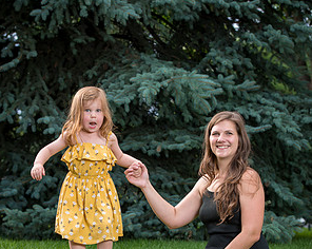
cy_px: 194
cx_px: 155
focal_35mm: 100
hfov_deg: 19.2
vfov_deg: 15.3
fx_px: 922
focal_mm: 70
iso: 250
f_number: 5
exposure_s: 1/200
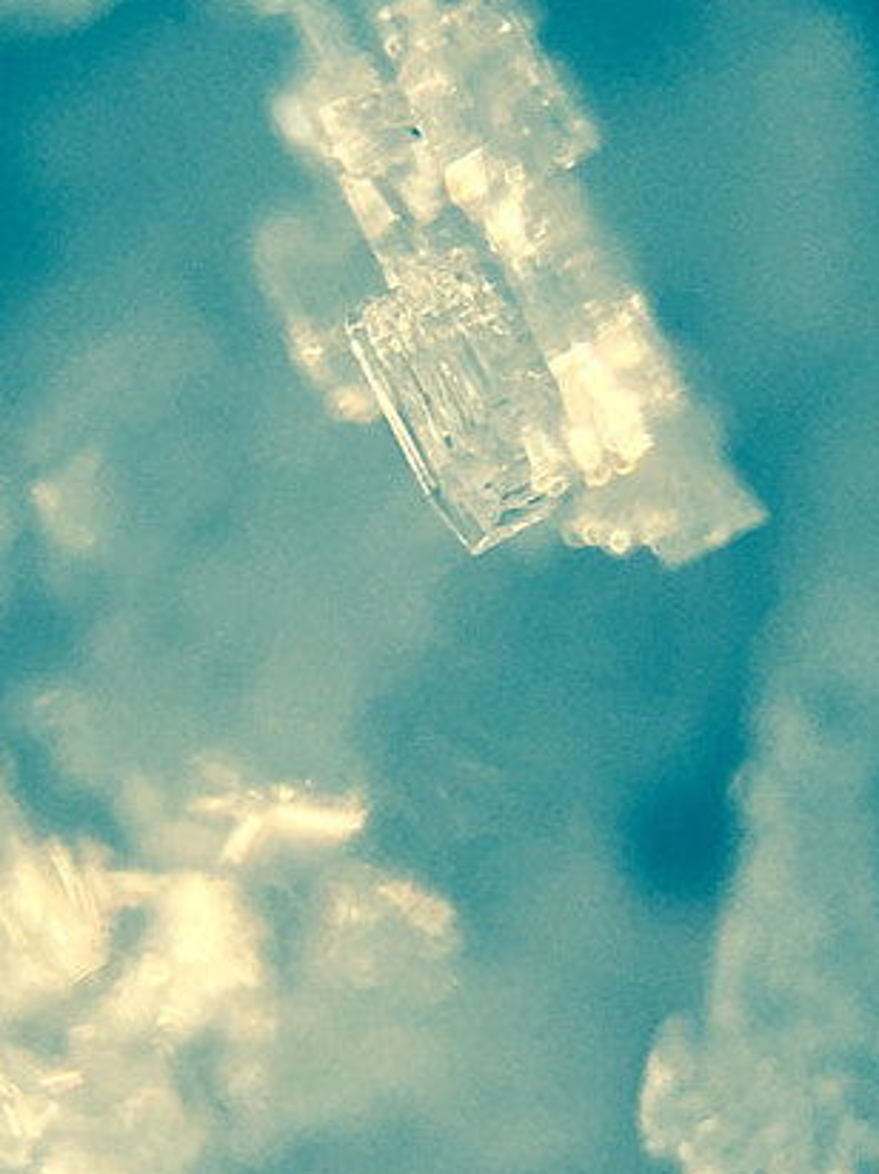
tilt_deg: -83.6
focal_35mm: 113
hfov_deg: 13.1
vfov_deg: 17.4
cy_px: 734
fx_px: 3828
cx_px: 410
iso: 25
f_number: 2.2
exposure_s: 1/1570
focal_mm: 4.15
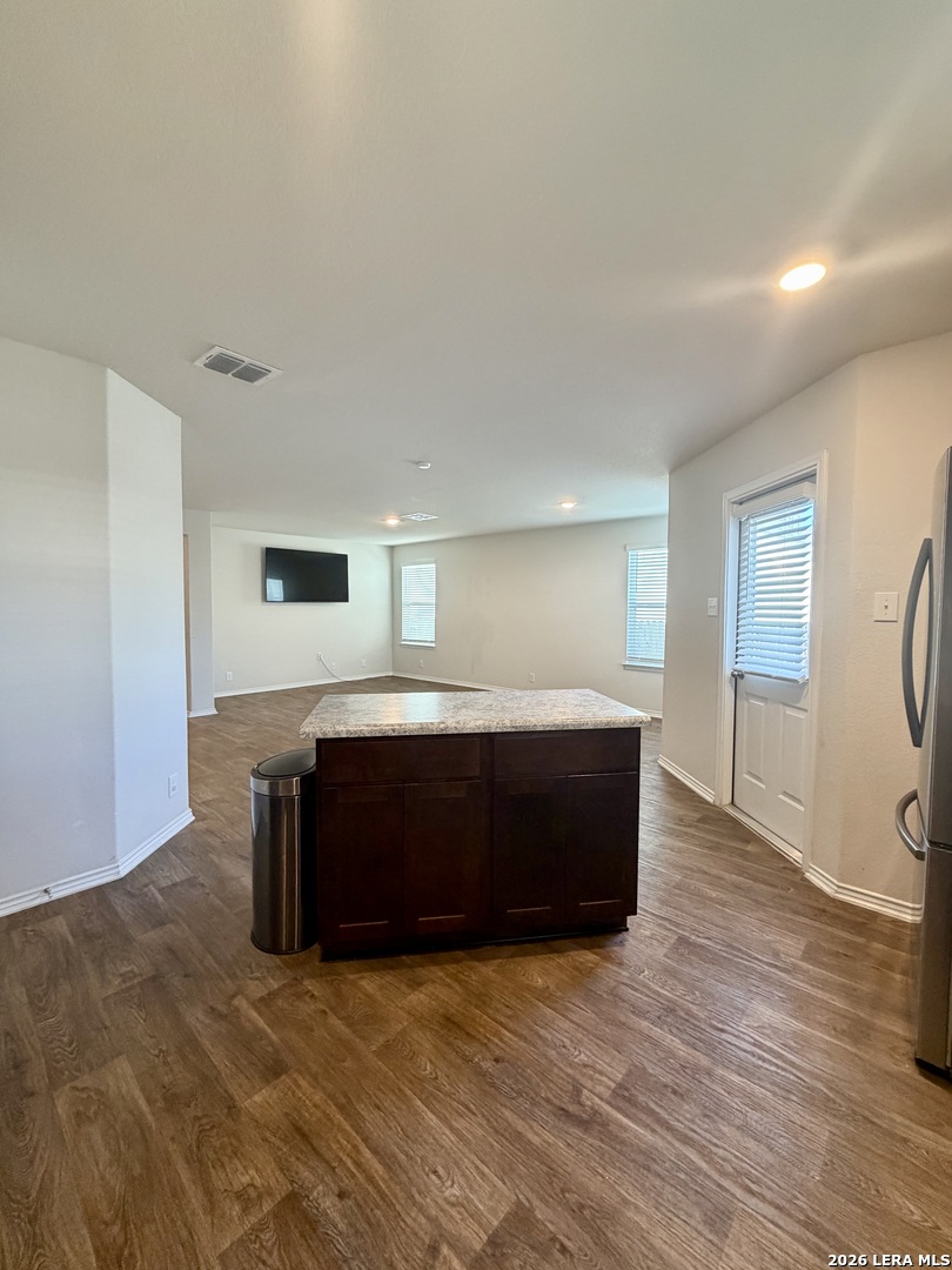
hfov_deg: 85.7
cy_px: 635
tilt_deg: -2.7
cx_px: 476
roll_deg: -0.6
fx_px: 513
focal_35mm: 14
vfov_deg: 102.1
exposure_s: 1/60
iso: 320
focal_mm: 2.22
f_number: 2.2
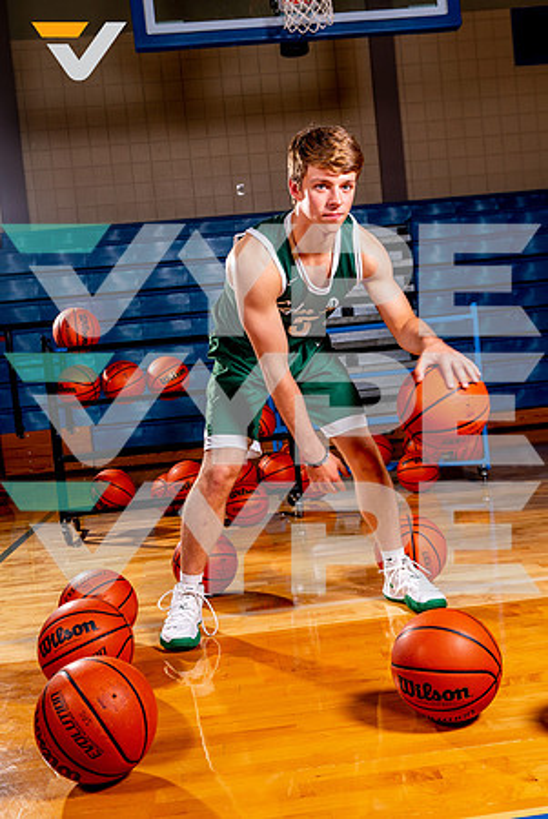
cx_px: 274
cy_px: 410
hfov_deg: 34.3
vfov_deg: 49.5
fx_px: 888
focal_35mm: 39
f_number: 5.6
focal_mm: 39
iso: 100
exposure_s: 1/125
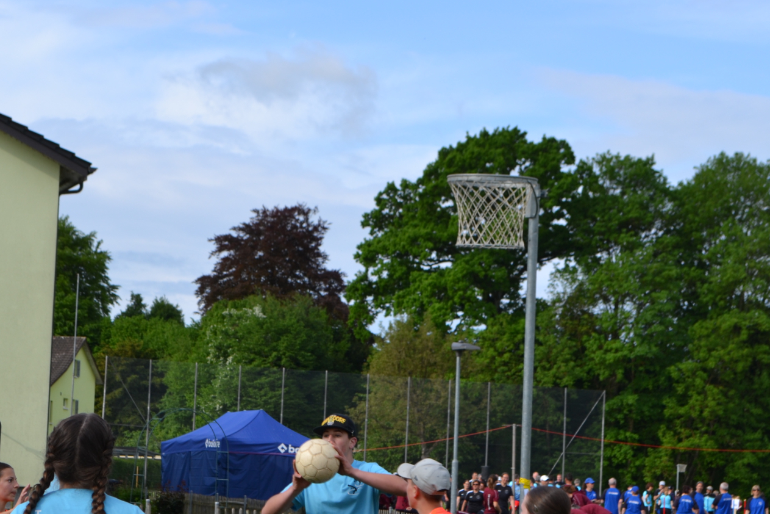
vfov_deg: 12.7
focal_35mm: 107
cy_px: 413
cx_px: 245
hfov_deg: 19.0
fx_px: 2288
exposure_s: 1/200
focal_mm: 44
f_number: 7.1
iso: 100
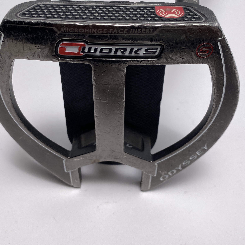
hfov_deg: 42.8
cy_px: 100
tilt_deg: -48.7
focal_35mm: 39
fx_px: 312
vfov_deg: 42.7
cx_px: 116
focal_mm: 4.25
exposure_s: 1/539
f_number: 1.8
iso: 32
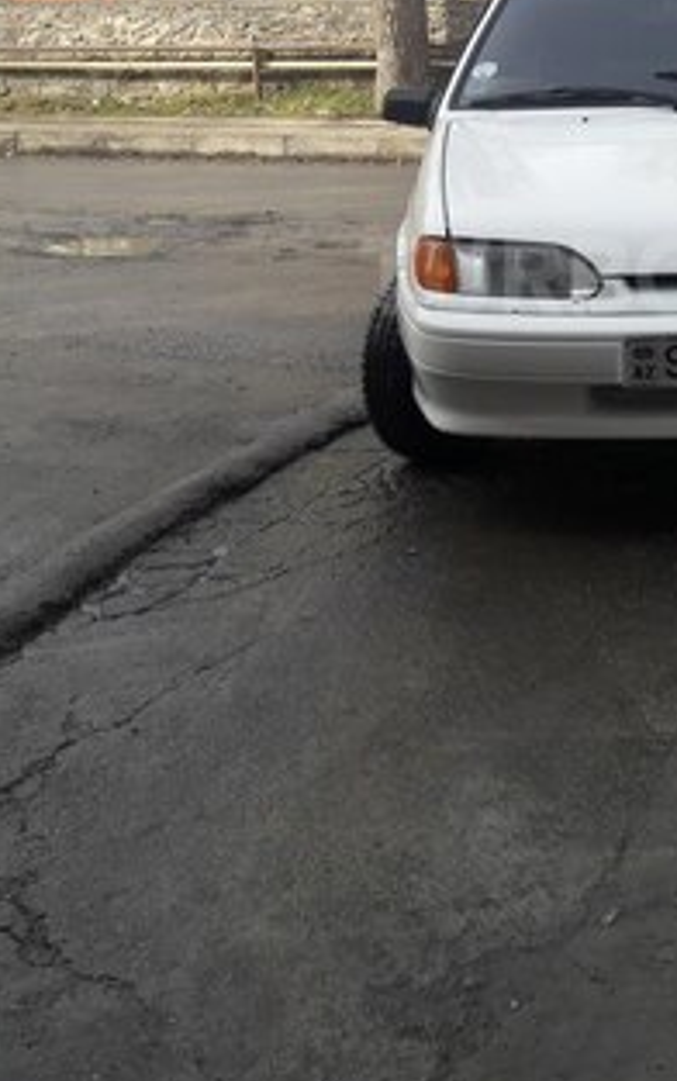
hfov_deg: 26.4
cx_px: 625
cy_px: 276
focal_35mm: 47
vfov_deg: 41.4
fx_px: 1386
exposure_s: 1/561
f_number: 1.9
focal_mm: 3.7
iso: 40
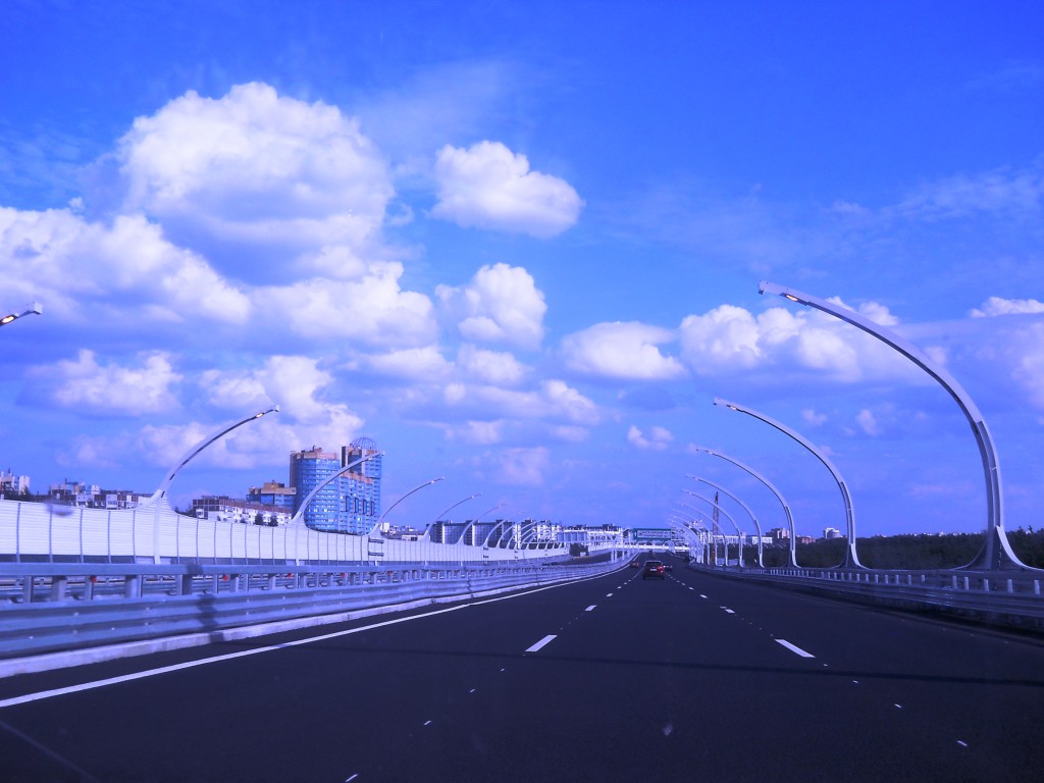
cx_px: 522
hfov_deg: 45.8
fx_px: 1237
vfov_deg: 35.1
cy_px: 392
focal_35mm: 41
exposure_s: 1/640
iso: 80
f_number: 5.5
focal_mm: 6.72
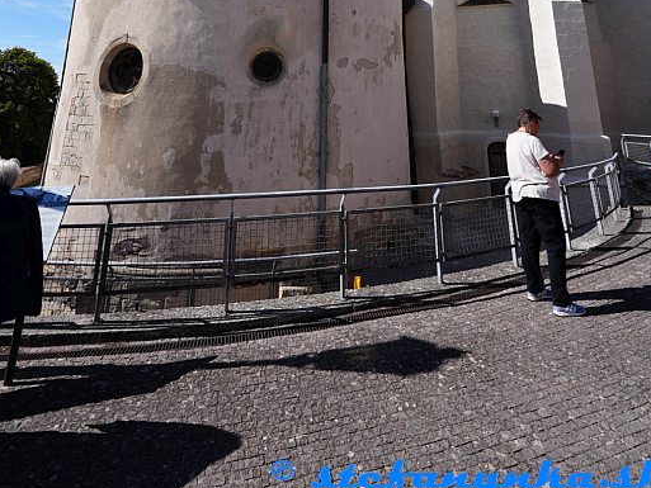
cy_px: -5
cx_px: 331
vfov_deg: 50.6
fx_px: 395
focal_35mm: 21
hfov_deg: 79.0
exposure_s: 1/250
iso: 100
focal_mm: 14
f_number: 9
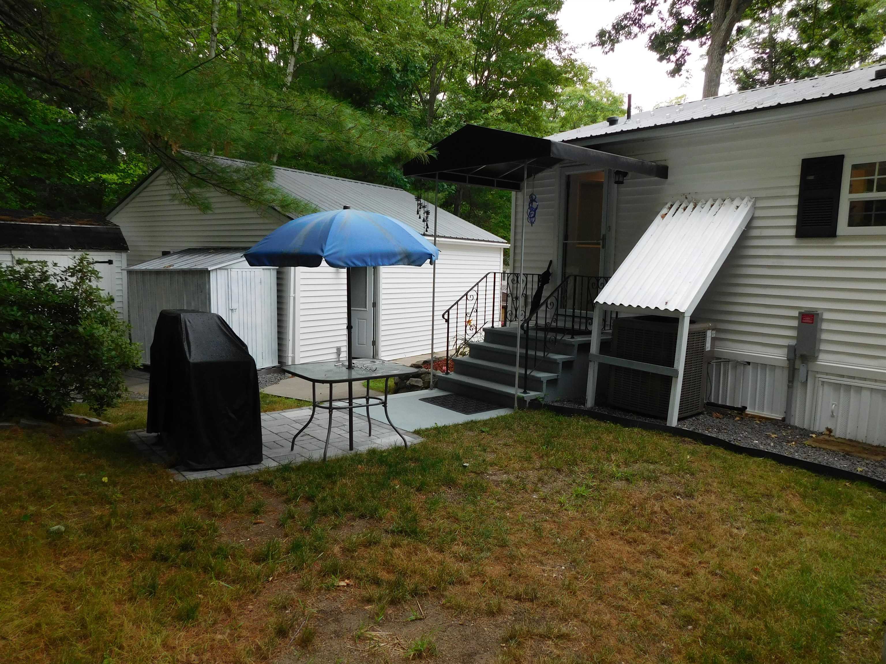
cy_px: 332
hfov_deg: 71.6
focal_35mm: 24
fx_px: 614
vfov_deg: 56.8
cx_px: 443
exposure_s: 1/125
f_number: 3
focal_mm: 4.1
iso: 125
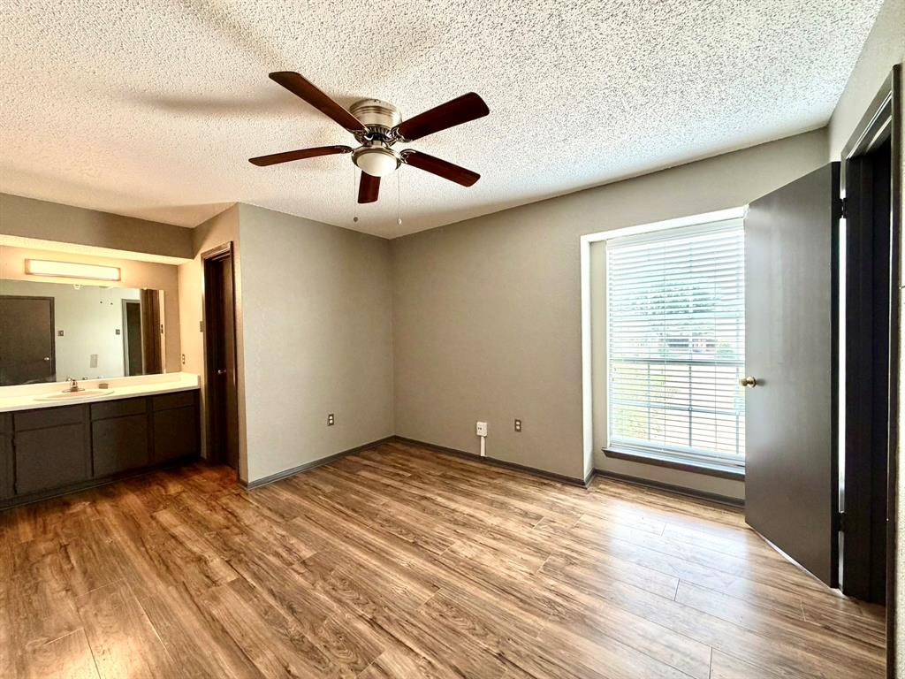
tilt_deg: -1.4
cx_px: 452
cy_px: 340
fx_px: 366
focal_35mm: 14
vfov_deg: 85.7
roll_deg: +1.5
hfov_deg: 102.1
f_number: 2.2
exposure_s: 1/121
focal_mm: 2.22
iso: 160
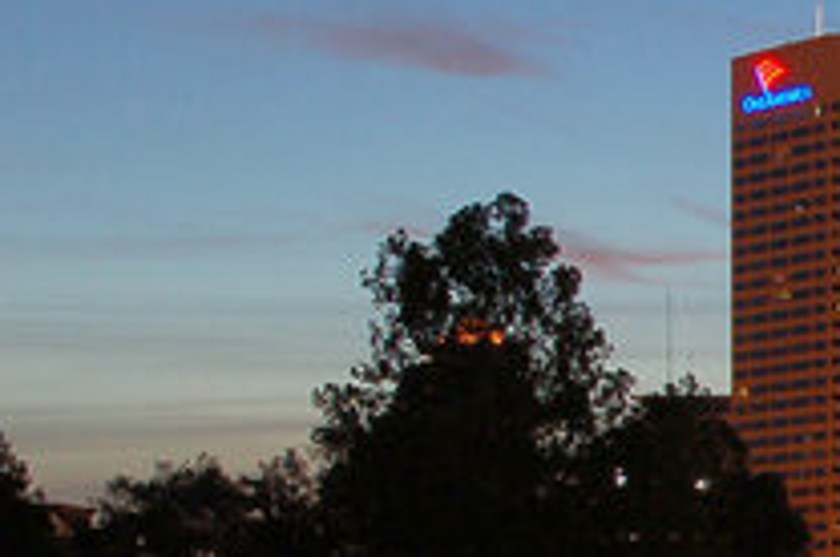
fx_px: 3495
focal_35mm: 150
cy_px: 747
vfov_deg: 9.0
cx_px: 1502
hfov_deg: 12.5
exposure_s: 4
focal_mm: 26
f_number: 11
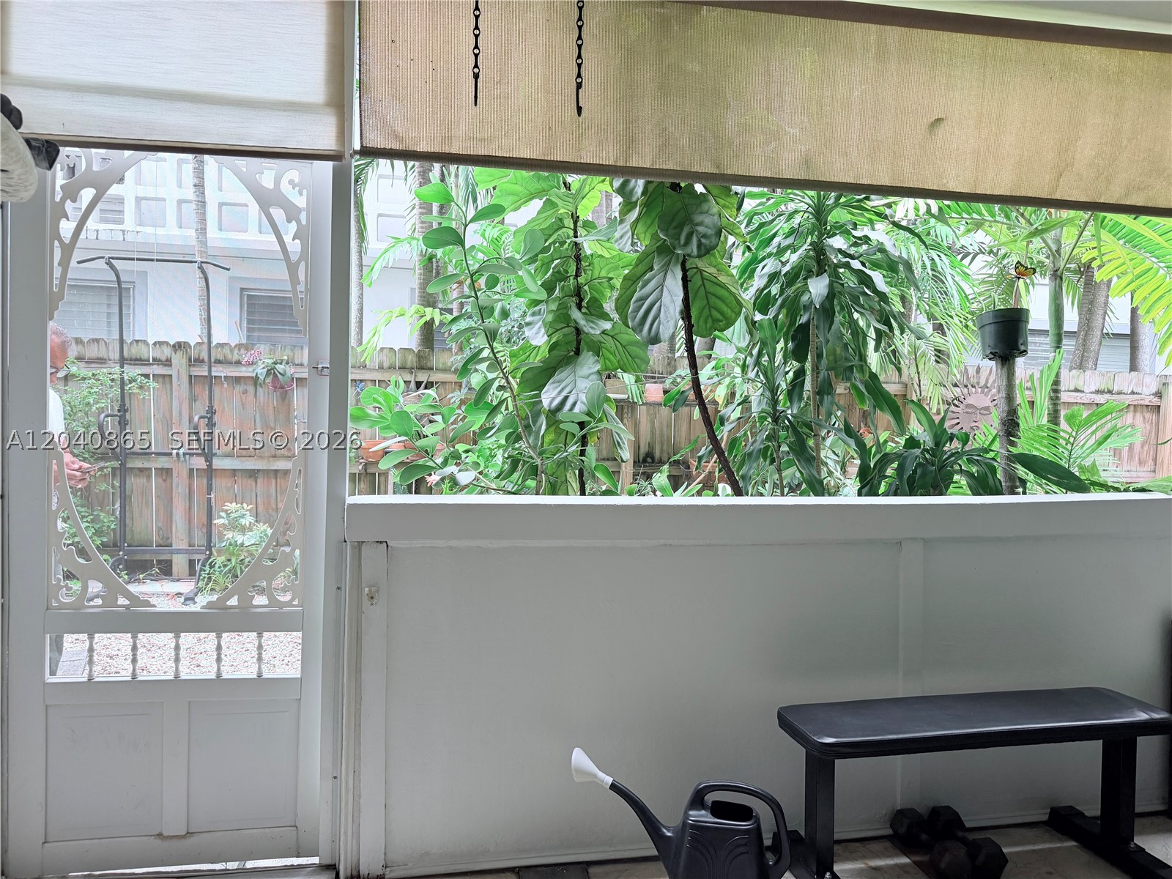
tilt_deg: -3.7
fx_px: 813
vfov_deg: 56.8
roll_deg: -1.2
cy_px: 440
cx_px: 586
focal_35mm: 24
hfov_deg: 71.6
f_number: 1.78
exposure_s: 1/121
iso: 160
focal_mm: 6.76
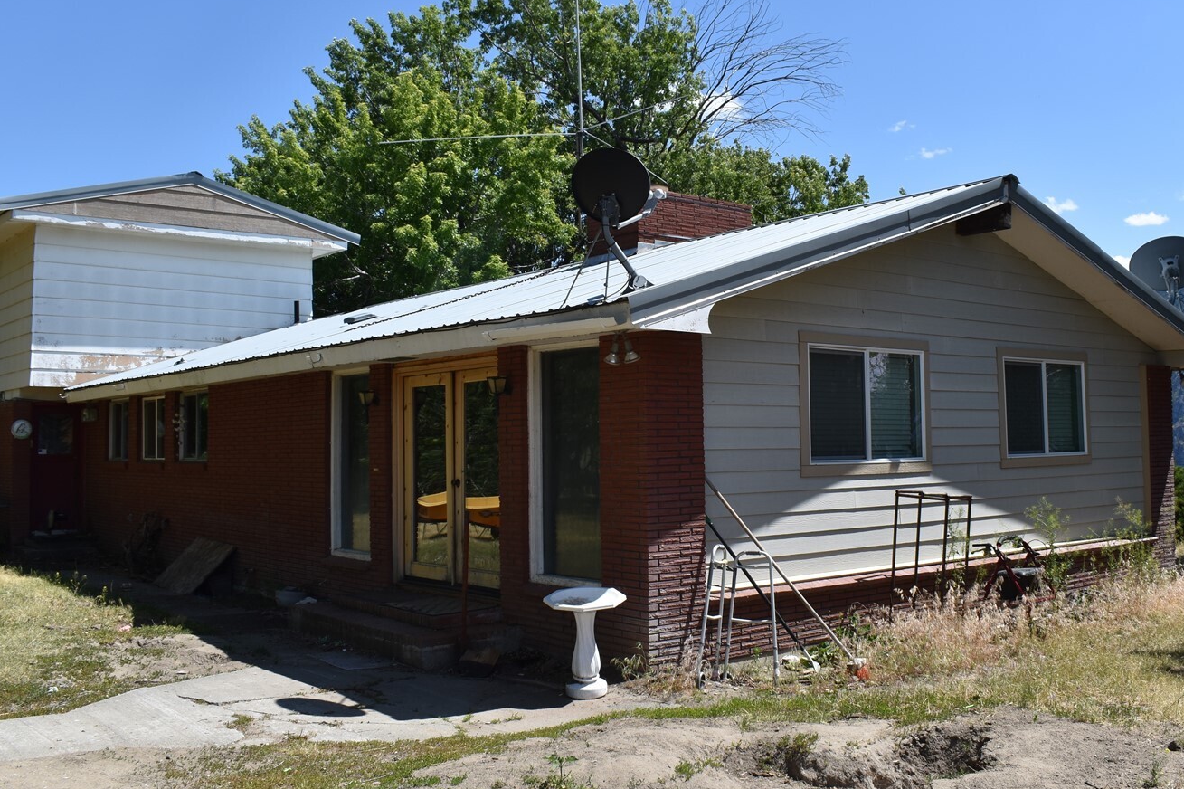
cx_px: 651
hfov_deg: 54.4
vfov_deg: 37.8
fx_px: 1151
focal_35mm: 35
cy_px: 353
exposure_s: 1/250
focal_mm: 18
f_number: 8
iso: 100
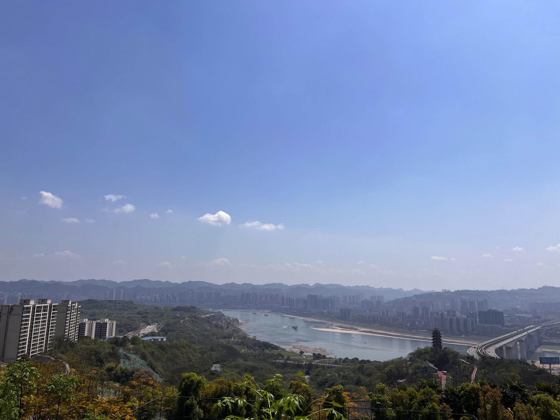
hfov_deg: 67.3
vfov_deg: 53.1
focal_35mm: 26
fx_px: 421
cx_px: 280
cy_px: 210
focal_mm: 5.7
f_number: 1.5
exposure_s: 1/10309
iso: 50
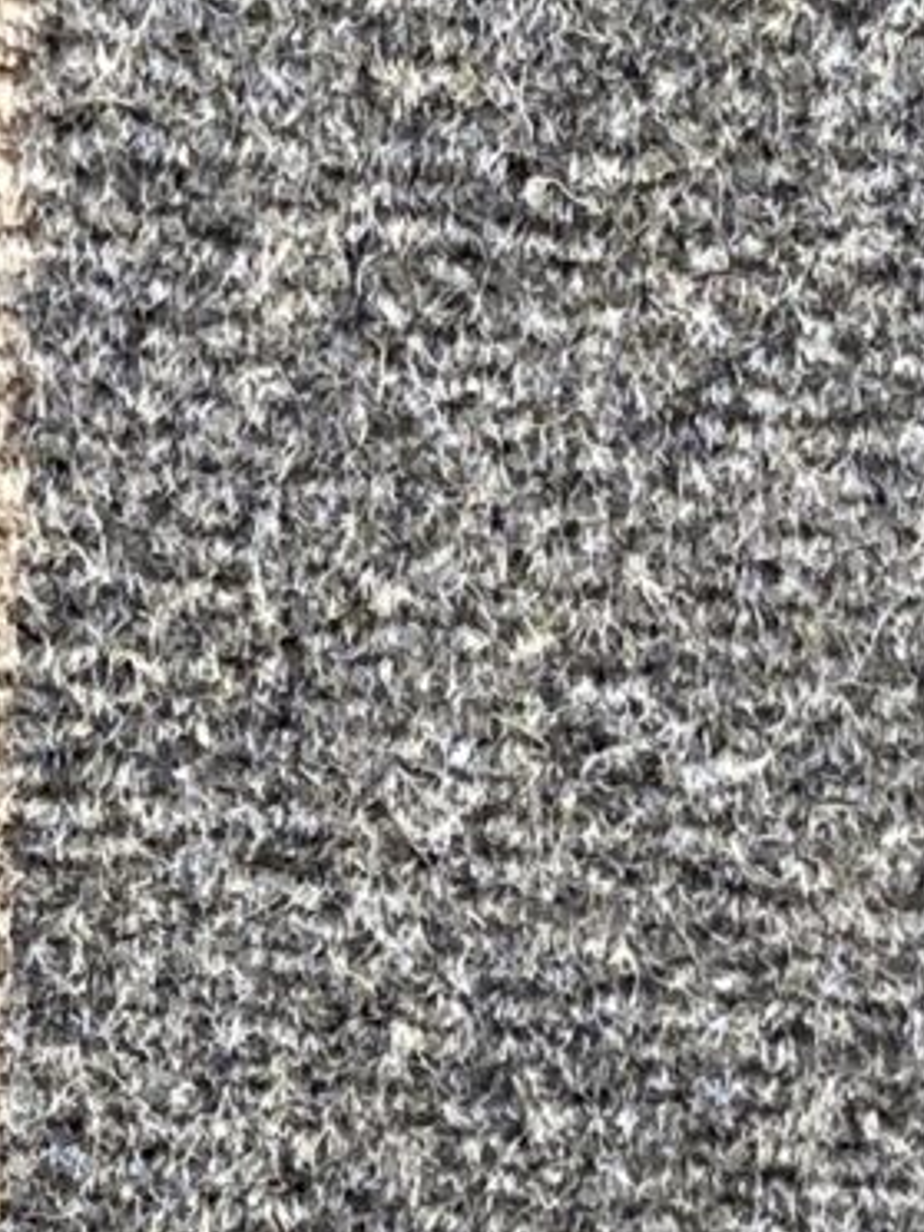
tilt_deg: -27.3
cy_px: 1739
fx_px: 6371
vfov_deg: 10.7
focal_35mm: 179
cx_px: -331
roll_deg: -2.1
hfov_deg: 8.2
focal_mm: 4.25
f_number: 1.8
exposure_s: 1/121
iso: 100
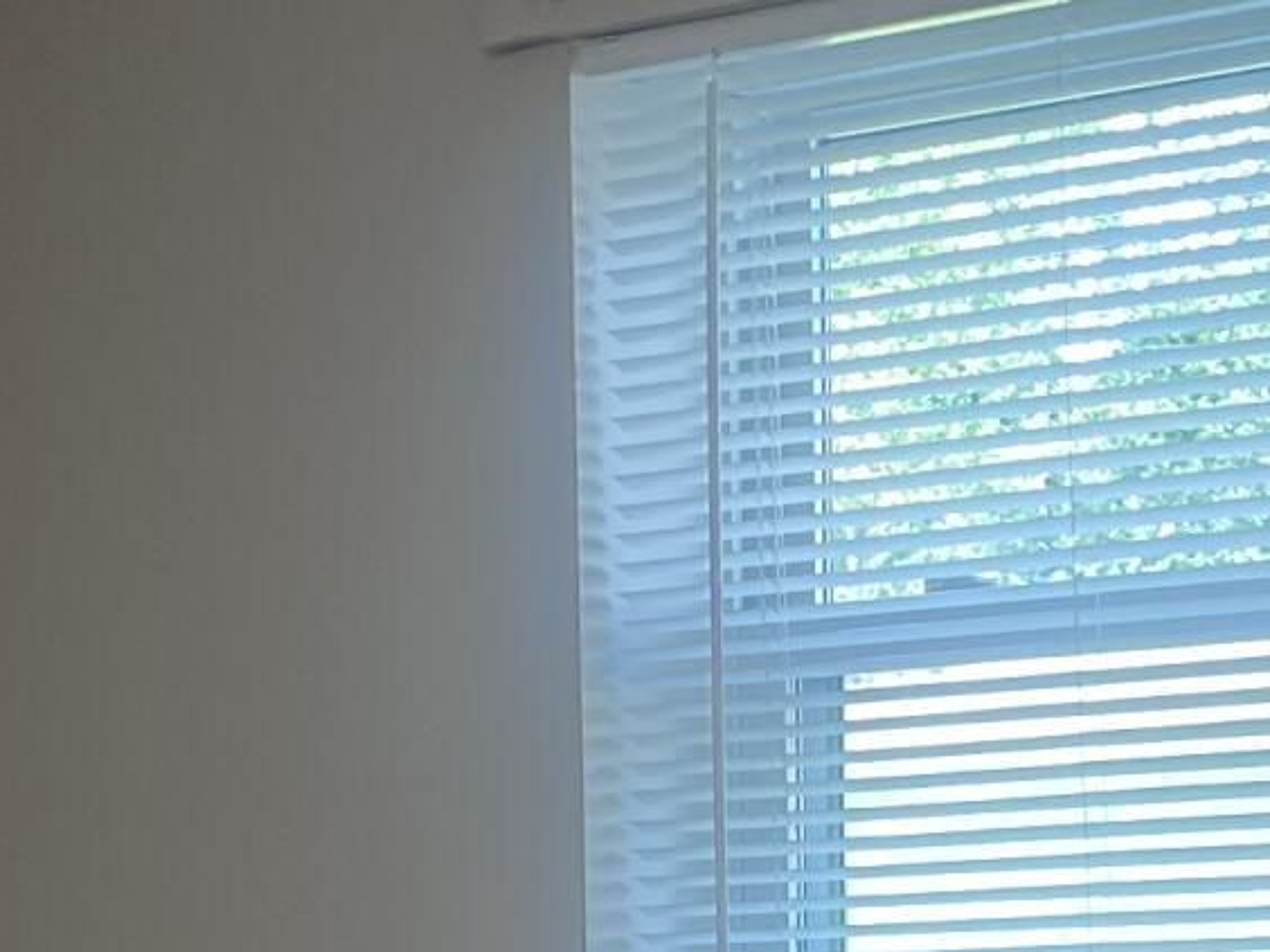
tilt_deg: -8.9
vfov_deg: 10.3
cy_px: 1920
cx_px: 757
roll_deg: +0.5
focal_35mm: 133
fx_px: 4880
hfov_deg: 14.8
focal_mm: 5.1
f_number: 1.6
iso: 100
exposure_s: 1/120
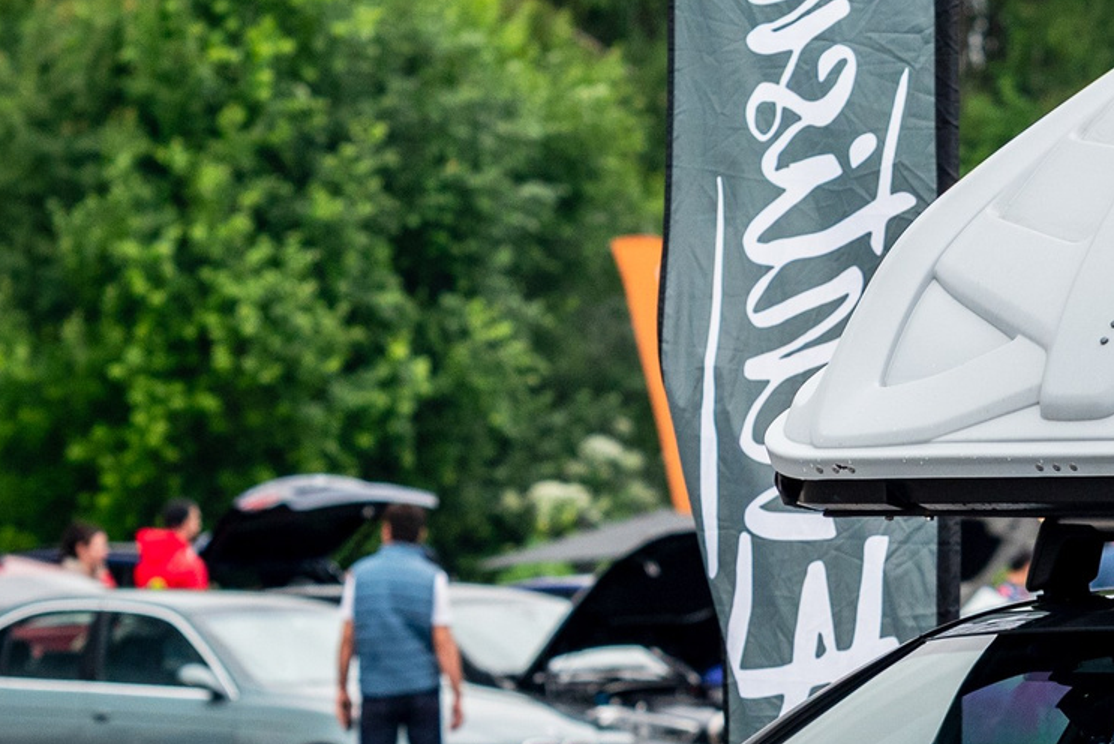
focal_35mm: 297
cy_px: 701
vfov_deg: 4.6
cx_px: 990
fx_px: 9194
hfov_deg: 6.9
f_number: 3.5
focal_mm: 85
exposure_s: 1/800
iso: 400
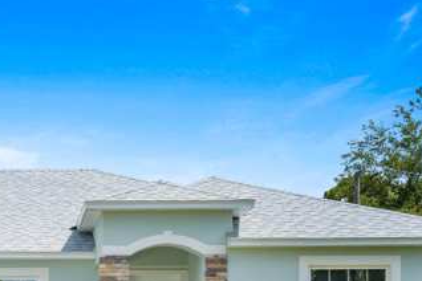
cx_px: 8
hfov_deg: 22.3
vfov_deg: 15.4
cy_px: 239
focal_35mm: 88
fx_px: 1031
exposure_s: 1/160
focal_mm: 35
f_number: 7.1
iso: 100
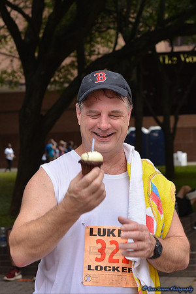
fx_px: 506
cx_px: 98
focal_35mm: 62
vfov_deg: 32.4
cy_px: 147
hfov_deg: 21.9
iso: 450
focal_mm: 62
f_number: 5.6
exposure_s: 1/160
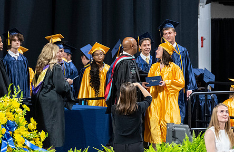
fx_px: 3017
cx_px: 166
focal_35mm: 468
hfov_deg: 4.4
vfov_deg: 2.9
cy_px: 89
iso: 2000
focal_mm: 200
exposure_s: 1/200
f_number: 4
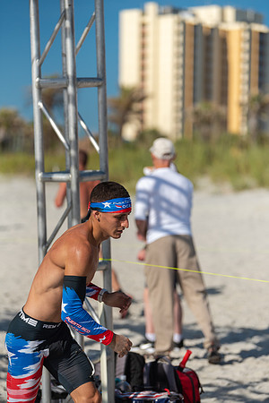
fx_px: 1367
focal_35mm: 122
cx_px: 134
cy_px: 202
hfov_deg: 11.2
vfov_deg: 16.8
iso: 360
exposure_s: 1/4000
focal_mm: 122
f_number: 2.8
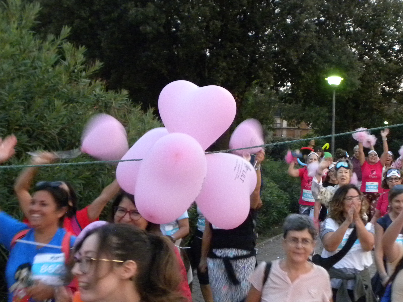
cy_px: 172
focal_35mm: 65
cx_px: 326
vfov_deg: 22.6
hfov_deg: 29.1
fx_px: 757
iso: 400
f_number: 3.2
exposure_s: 1/36
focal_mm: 6.6
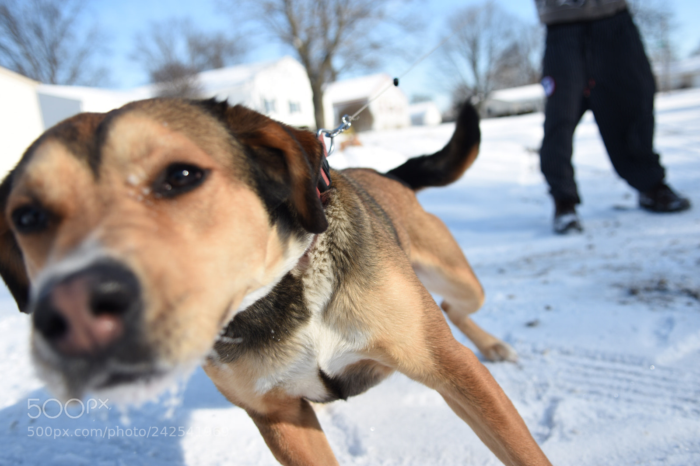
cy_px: 233
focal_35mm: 33
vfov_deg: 40.0
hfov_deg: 57.2
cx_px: 350
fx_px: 641
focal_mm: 22
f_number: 2.8
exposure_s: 1/640
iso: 100
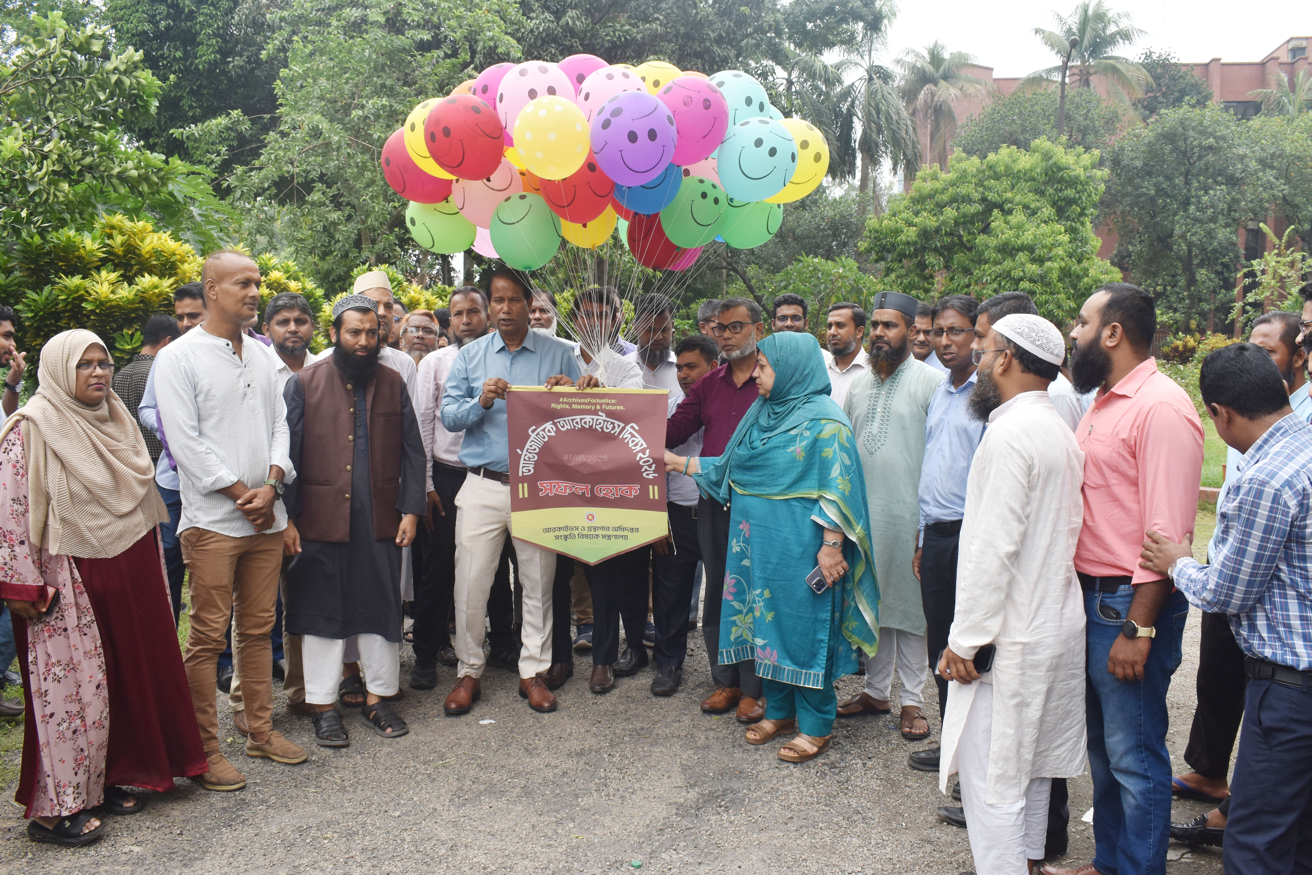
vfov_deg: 41.7
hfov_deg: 59.5
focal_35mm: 32
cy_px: 438
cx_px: 656
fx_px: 1148
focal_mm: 21
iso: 320
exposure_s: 1/250
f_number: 8
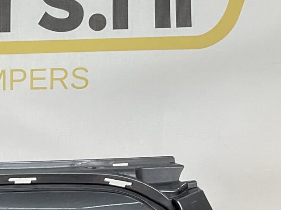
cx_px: -119
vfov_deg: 11.6
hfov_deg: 14.9
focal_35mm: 124
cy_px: 290
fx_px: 1006
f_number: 1.8
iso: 16
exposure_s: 1/206
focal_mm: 3
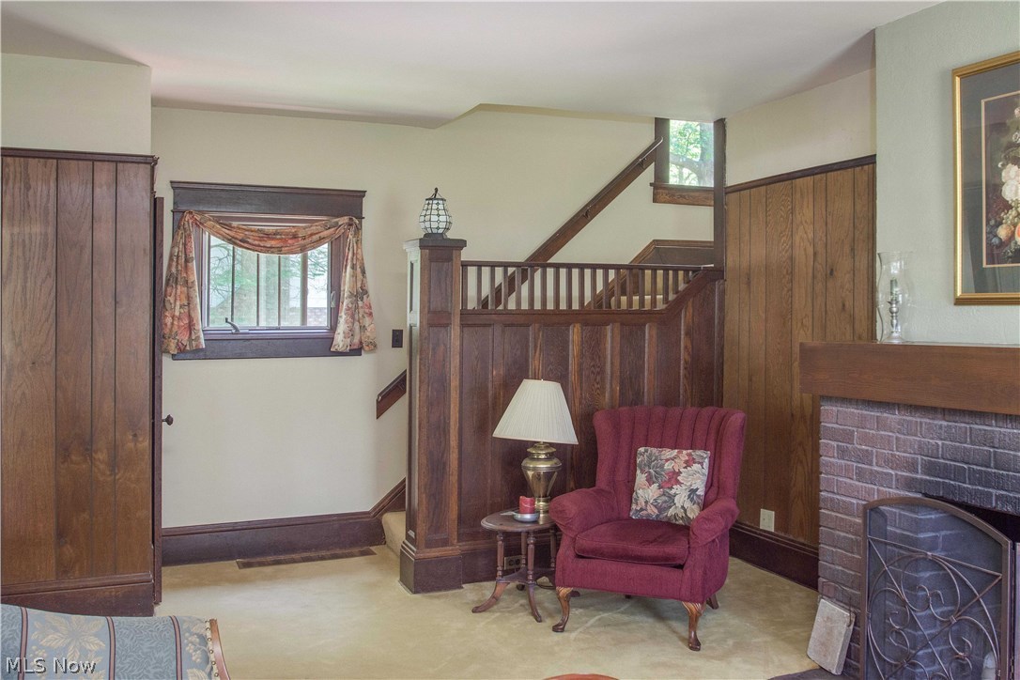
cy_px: 340
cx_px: 510
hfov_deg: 57.2
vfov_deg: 40.0
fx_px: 935
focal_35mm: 33
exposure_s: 1/40
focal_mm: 22
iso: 640
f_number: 8
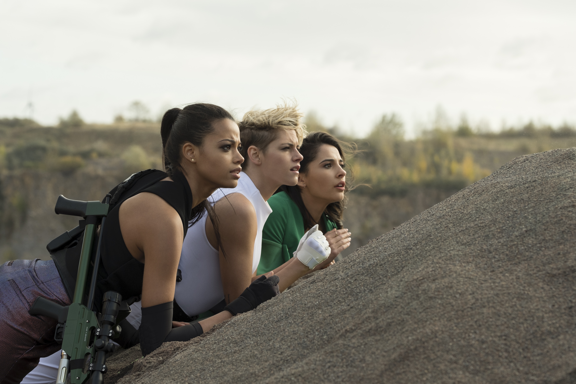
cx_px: 288
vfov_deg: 10.2
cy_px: 192
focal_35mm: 135
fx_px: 2160
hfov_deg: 15.2
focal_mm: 90
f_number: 5.6
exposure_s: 1/320
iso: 200
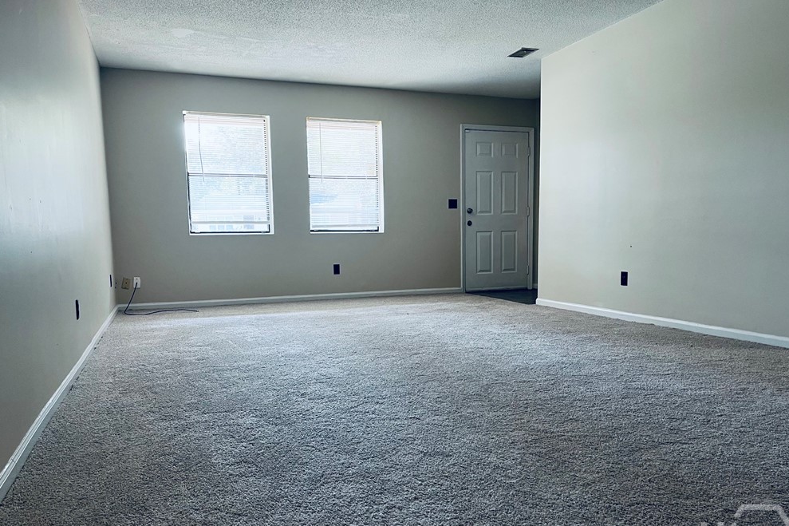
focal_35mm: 28
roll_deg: +0.9
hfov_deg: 65.5
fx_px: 614
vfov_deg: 46.3
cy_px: 292
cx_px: 402
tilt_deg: -5.8
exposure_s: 1/60
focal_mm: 5.1
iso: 100
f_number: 1.6
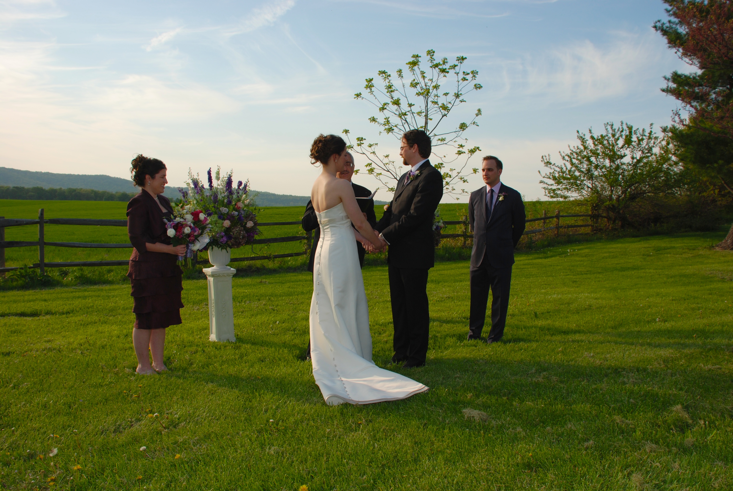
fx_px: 612
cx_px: 366
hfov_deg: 61.9
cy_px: 246
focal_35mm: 30
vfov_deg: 43.7
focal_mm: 20
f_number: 7.1
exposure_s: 1/200
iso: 100
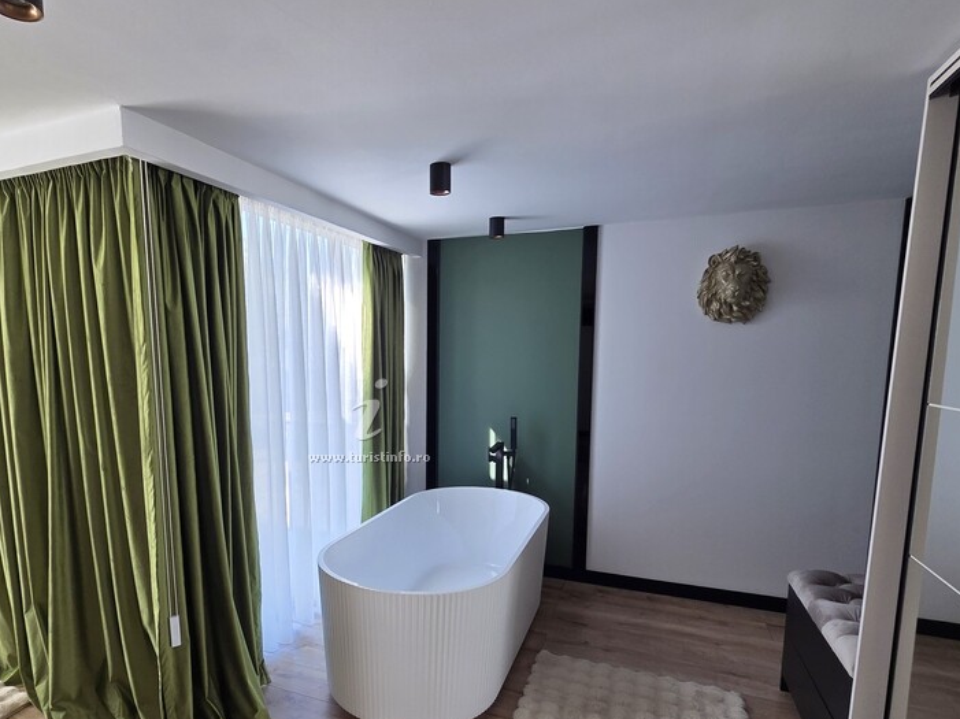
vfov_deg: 67.9
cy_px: 433
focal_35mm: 19
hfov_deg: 83.6
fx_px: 527
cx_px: 383
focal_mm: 2.2
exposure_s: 1/100
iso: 64
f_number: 2.2
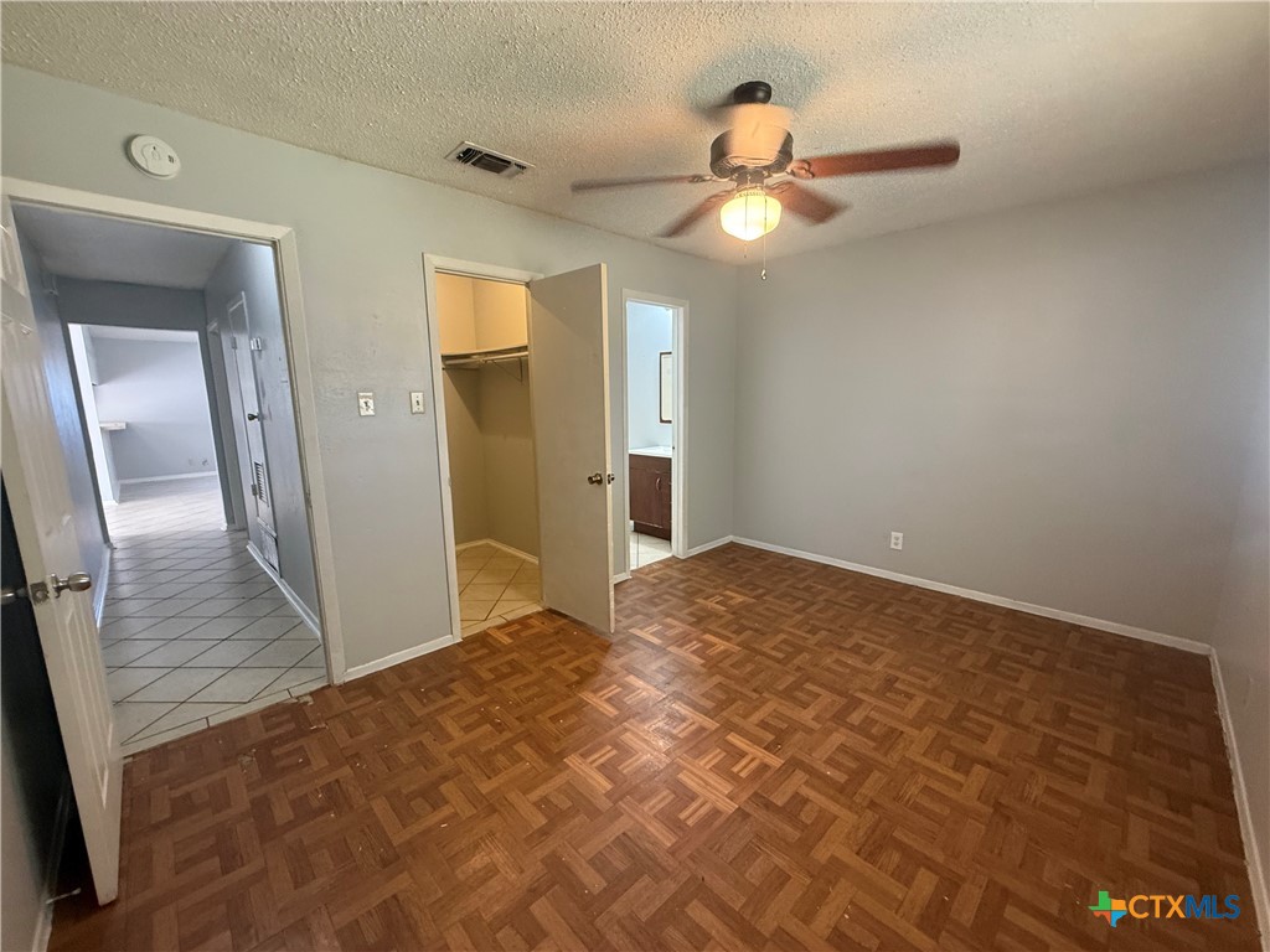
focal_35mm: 14
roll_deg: +0.1
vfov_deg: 85.7
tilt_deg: -7.7
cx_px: 635
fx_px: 514
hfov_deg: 102.1
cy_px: 476
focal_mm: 2.22
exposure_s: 1/60
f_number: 2.2
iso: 400
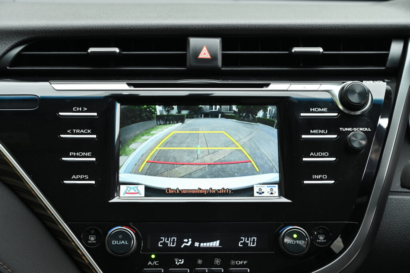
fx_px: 797
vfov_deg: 19.4
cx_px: 205
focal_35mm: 70
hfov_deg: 28.9
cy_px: 136
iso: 500
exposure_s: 1/30
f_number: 7.1
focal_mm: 70
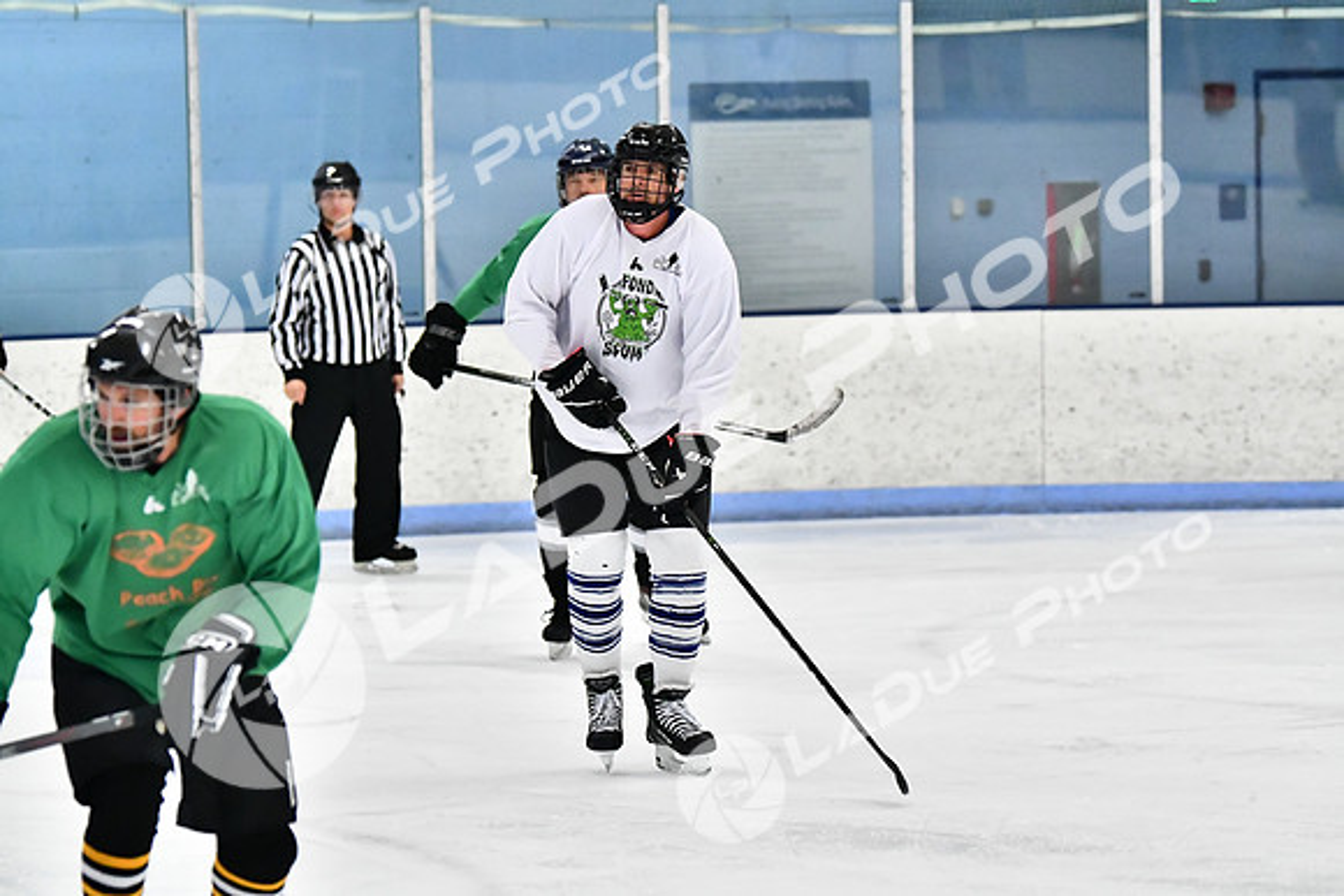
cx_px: 672
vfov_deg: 7.3
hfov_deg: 11.0
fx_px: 7001
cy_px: 448
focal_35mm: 188
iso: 6400
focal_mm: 125
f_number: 2.8
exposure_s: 1/1600
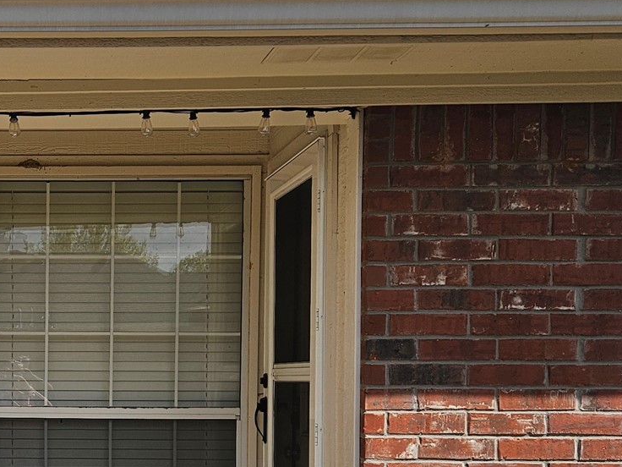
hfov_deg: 28.3
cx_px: -10
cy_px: 436
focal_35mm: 64
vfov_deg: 22.3
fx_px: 1150
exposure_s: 1/2410
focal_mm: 5.4
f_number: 1.8
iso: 25
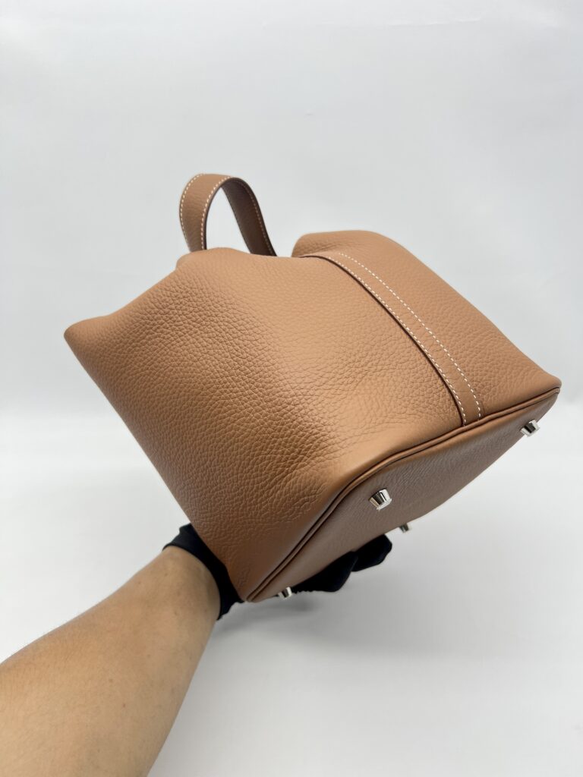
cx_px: 292
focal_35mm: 26
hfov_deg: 53.1
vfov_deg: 67.3
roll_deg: +1.4
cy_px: 388
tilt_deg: -27.6
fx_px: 584
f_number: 1.5
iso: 40
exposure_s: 1/100
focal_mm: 5.7
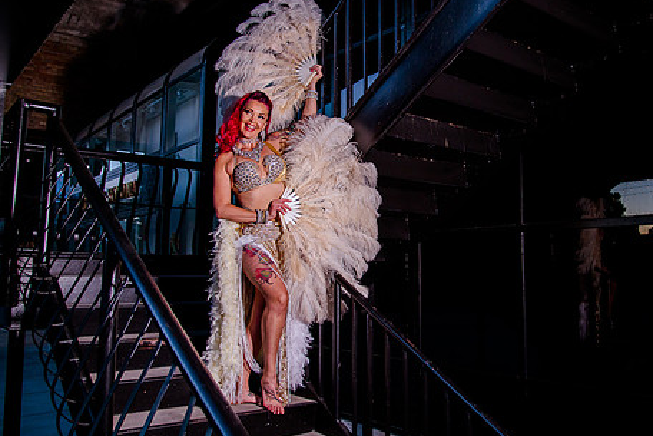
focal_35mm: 32
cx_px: 378
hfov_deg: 58.4
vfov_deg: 41.1
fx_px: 580
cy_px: 202
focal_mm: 24
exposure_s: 1/250
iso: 640
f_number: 4
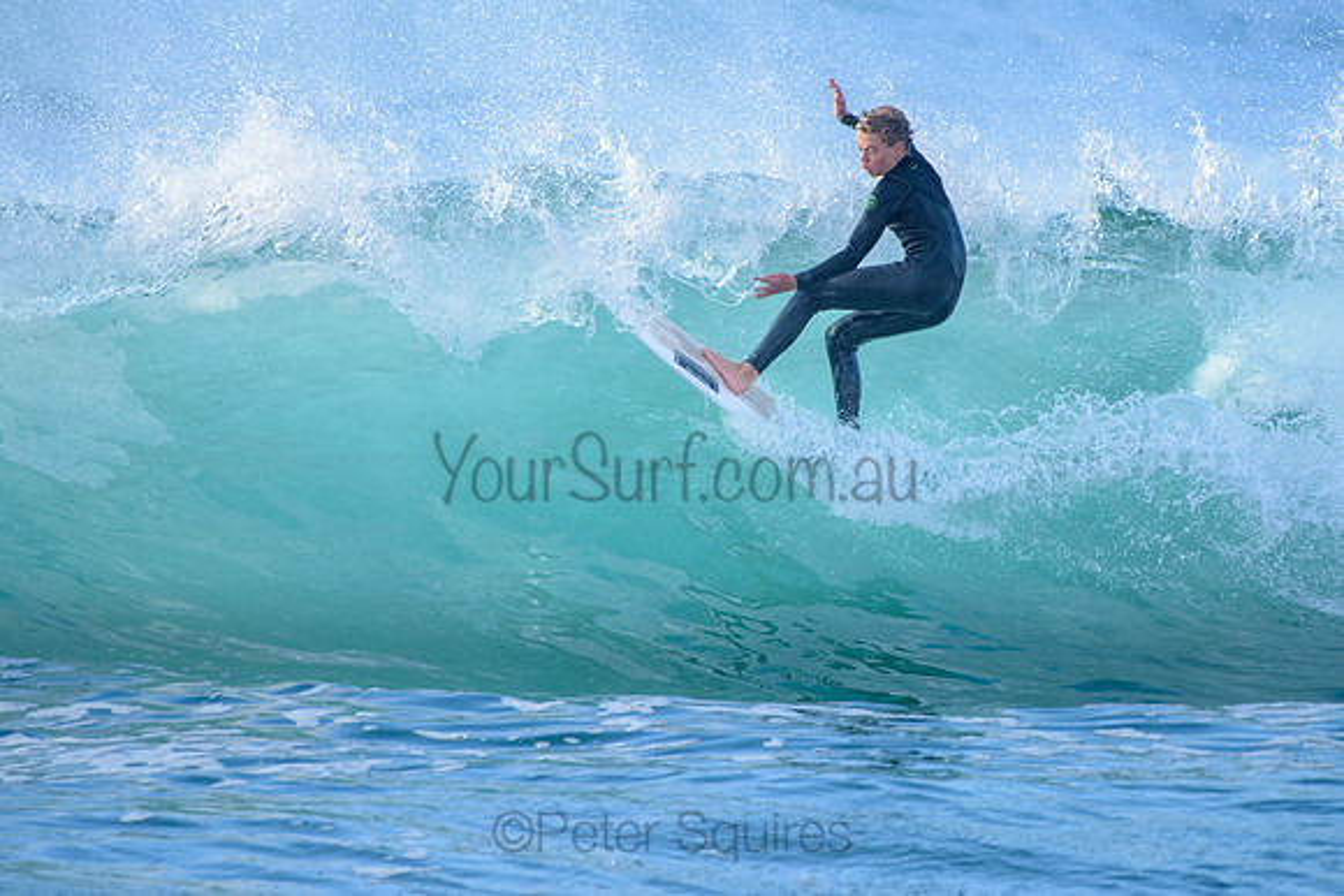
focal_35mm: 613
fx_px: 22903
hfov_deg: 3.4
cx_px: 691
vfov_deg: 2.2
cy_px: 400
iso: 1000
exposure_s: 1/2000
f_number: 5.6
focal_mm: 500
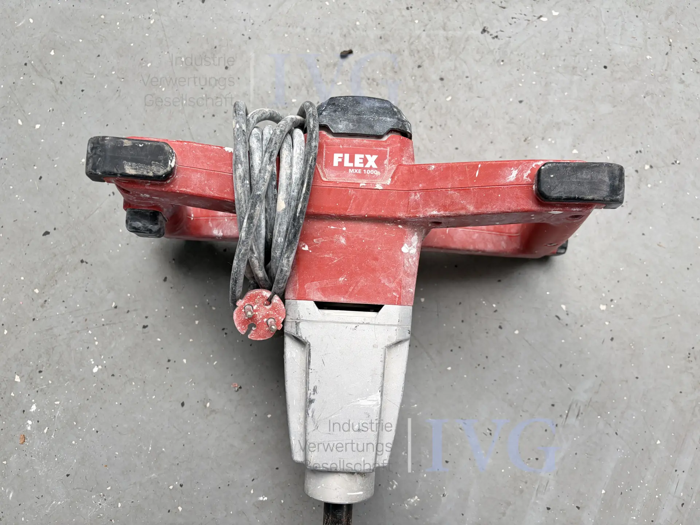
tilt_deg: -79.3
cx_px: 350
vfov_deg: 53.1
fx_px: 526
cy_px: 262
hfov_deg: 67.3
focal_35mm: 26
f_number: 1.6
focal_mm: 5.96
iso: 80
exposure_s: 1/121
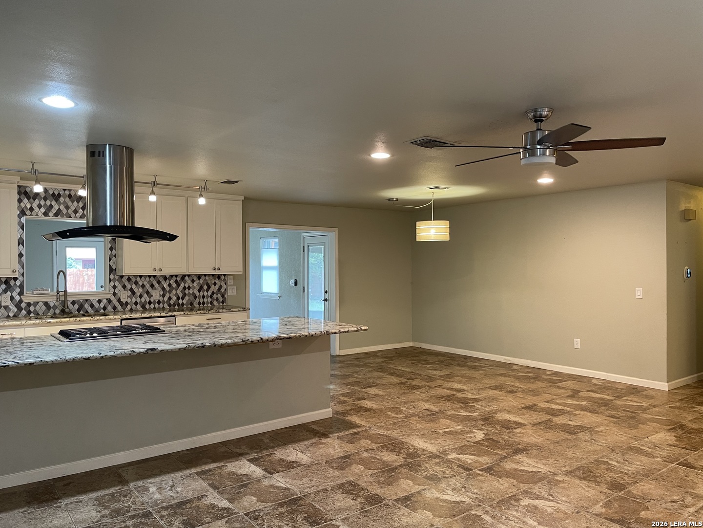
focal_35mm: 26
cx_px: 352
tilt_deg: +0.1
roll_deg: +0.0
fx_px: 528
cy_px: 264
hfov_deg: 67.3
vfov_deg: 53.1
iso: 200
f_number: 1.6
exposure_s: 1/60
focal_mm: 4.2
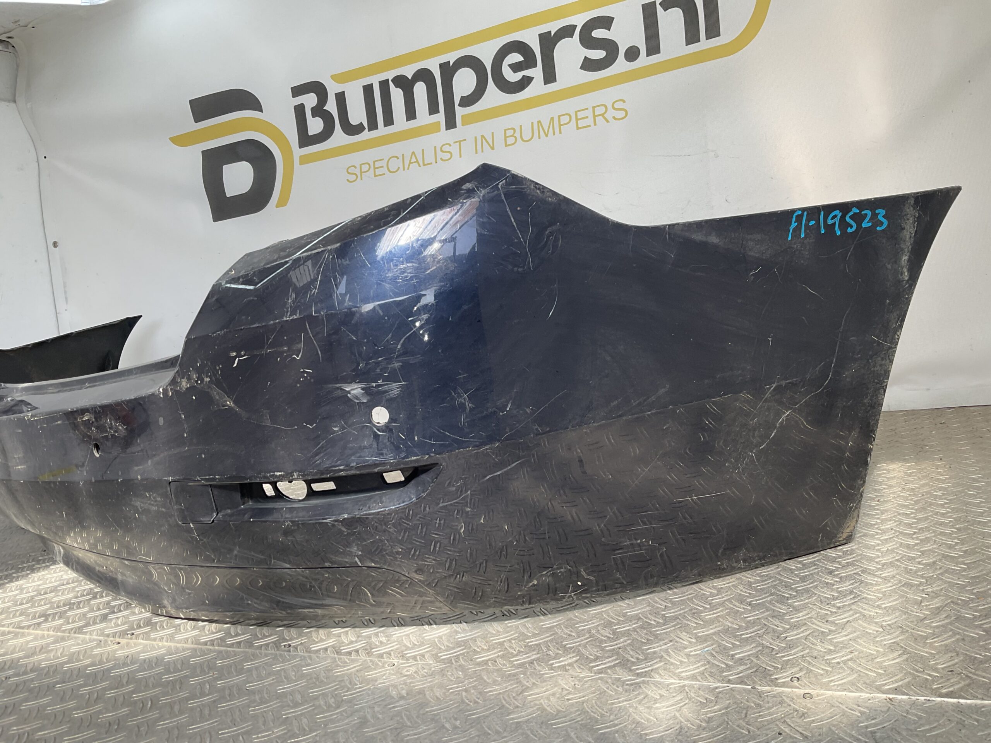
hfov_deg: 61.7
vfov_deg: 48.2
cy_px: 372
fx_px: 830
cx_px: 496
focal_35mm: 29
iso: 16
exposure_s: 1/212
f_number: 1.8
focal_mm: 3
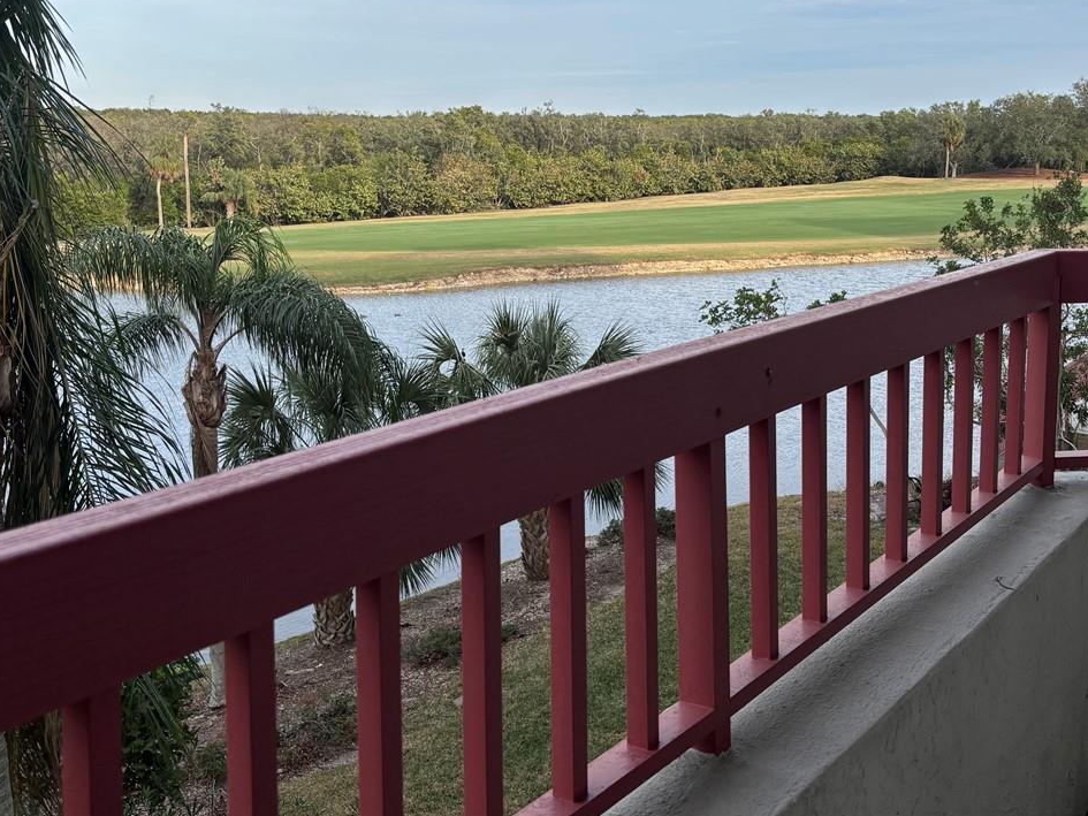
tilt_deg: -5.6
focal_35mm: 44
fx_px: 1383
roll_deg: -0.3
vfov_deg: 32.5
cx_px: 575
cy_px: 253
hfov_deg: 42.9
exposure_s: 1/1751
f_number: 1.6
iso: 50
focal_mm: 5.96
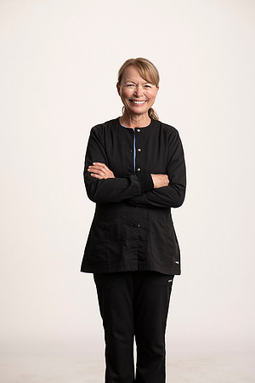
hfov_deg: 13.0
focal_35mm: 105
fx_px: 1116
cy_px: 192
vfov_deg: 19.5
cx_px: 128
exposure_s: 1/125
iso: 64
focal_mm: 105
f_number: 8
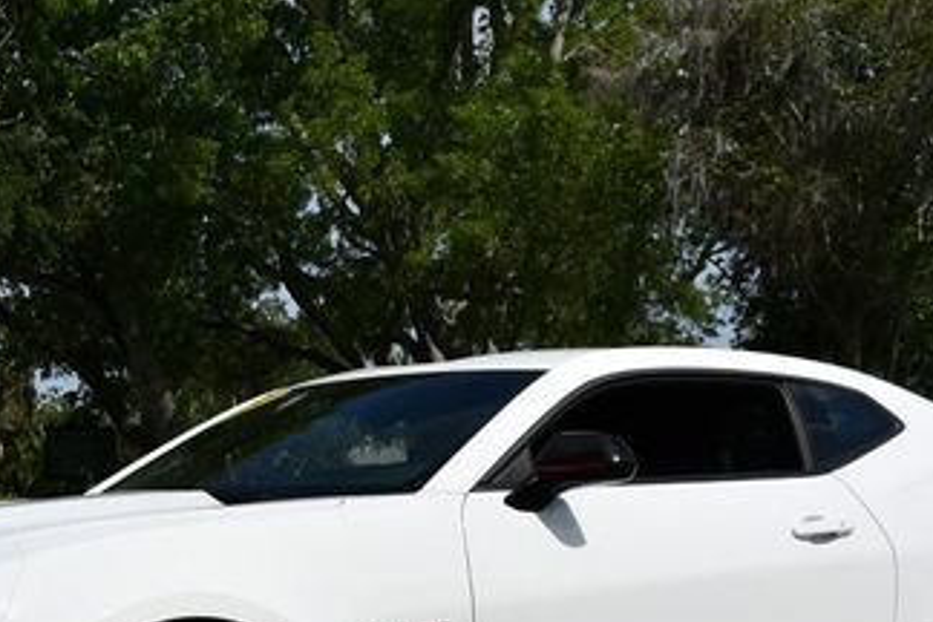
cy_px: 452
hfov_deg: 23.3
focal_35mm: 87
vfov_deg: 15.6
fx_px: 2255
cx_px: 334
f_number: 10
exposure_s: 1/400
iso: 100
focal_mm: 22
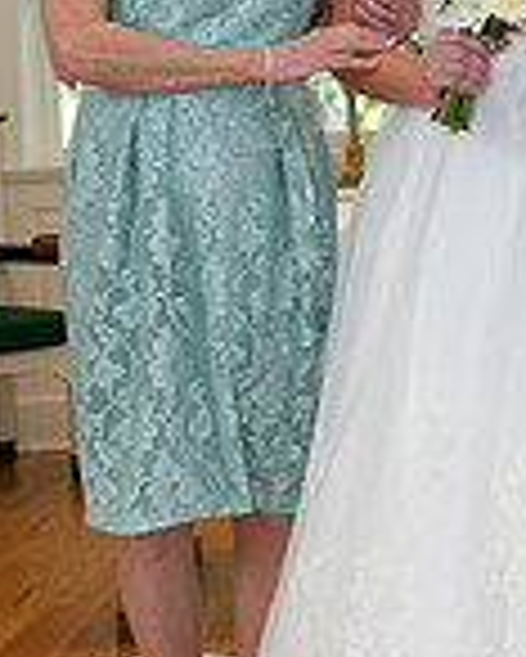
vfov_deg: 18.2
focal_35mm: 104
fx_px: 2022
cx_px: 546
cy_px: 108
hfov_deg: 14.5
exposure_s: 1/125
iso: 800
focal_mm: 36
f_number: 5
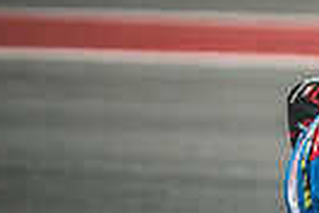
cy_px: 355
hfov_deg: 1.6
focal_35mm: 1304
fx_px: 11567
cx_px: 626
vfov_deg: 1.1
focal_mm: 200
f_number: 2
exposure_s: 1/2500
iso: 640
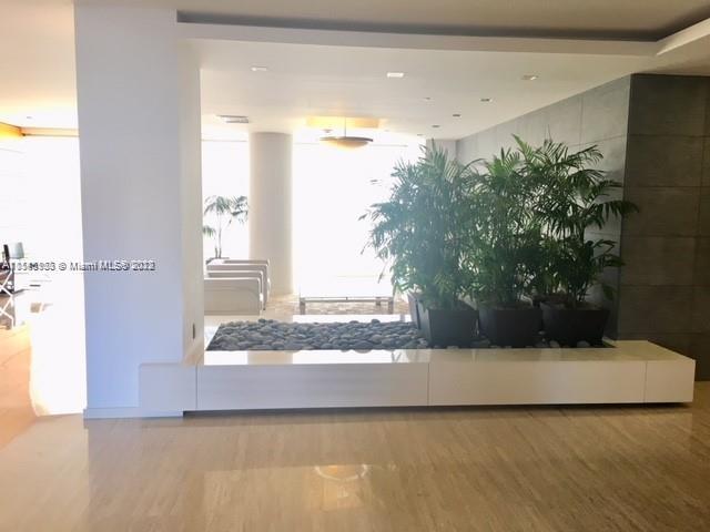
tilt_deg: -6.0
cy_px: 266
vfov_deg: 48.2
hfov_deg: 61.7
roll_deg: -0.5
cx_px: 355
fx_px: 595
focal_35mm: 29
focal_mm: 4.15
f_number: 2.2
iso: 32
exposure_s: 1/30
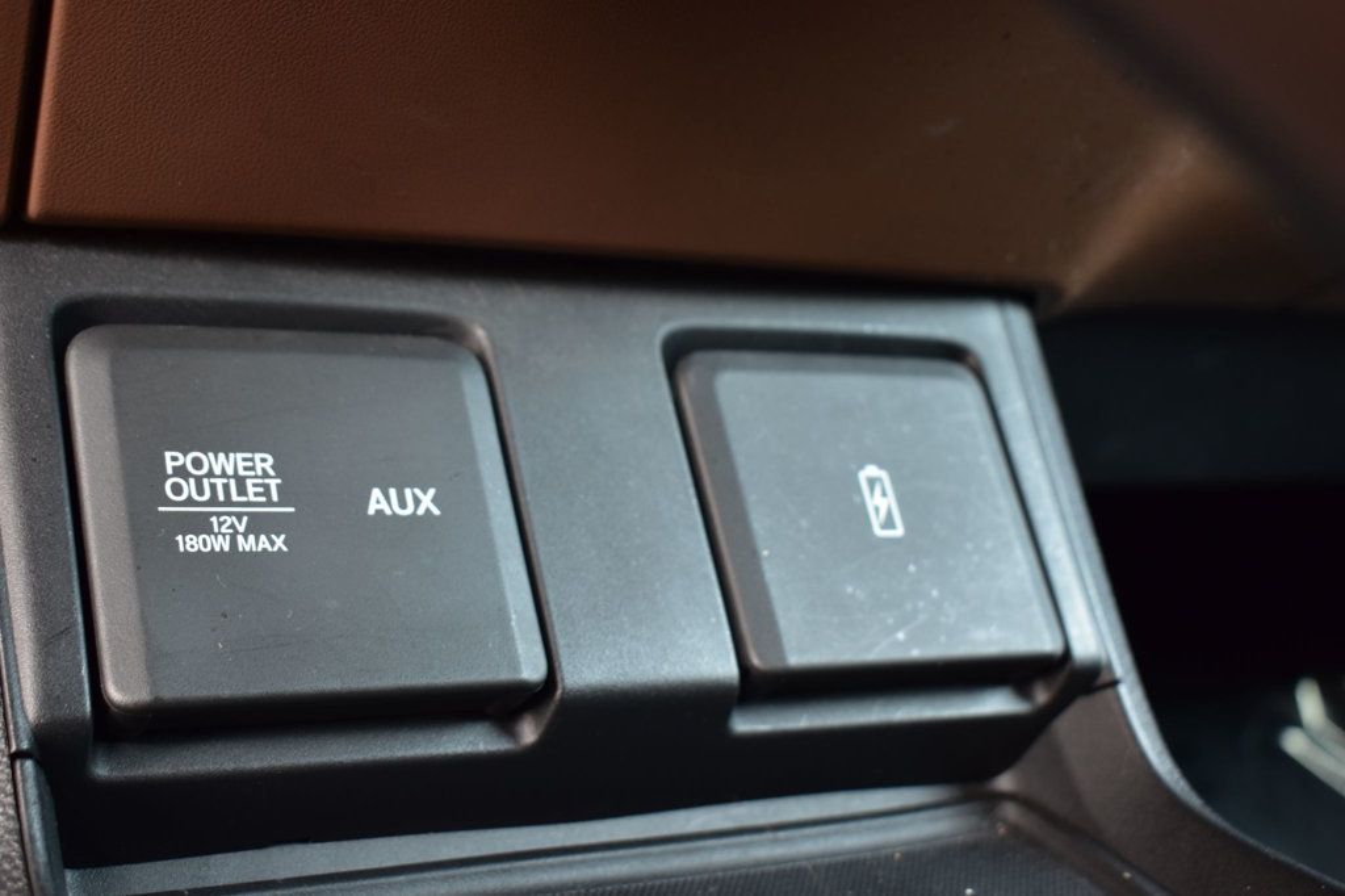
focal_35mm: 51
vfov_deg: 26.5
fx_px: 1905
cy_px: 448
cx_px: 672
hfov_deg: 38.9
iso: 450
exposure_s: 1/15
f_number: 6.3
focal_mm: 34
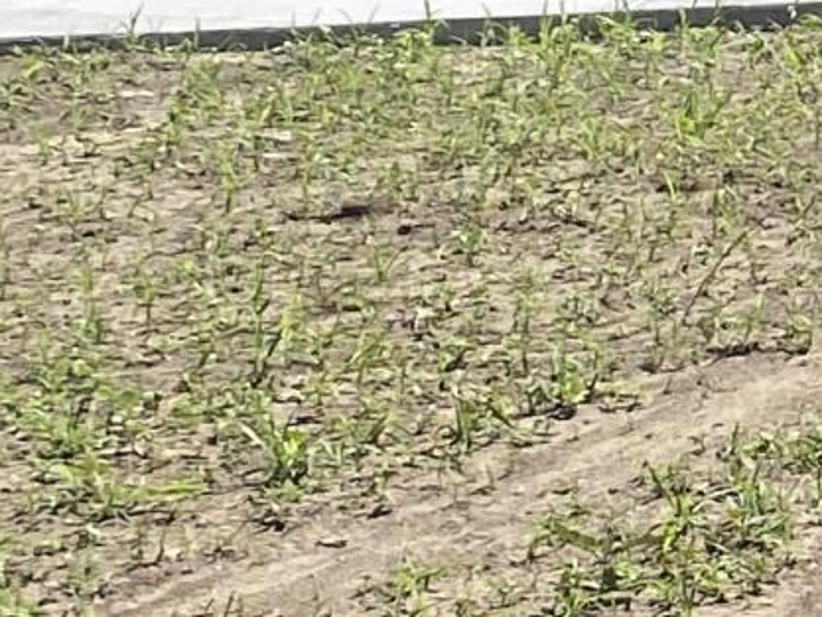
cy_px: -388
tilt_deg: -2.5
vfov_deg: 7.8
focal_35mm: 187
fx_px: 4442
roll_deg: -1.2
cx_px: 2543
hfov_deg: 8.6
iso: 32
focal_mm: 4.25
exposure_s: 1/1866
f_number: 1.8
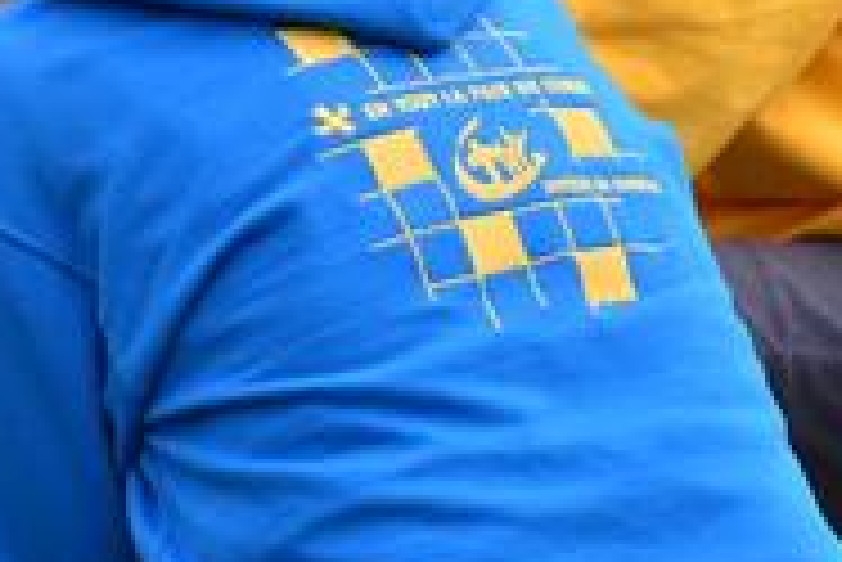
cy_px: 92
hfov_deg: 4.9
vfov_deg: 3.3
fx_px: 9875
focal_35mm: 422
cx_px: 351
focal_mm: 75
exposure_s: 1/320
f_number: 9
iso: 200
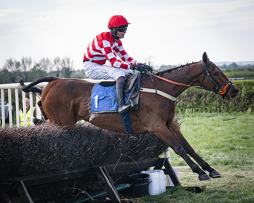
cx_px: 133
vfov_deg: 10.4
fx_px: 1110
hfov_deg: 13.0
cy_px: 98
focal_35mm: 148
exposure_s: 1/2000
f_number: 4
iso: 400
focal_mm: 74
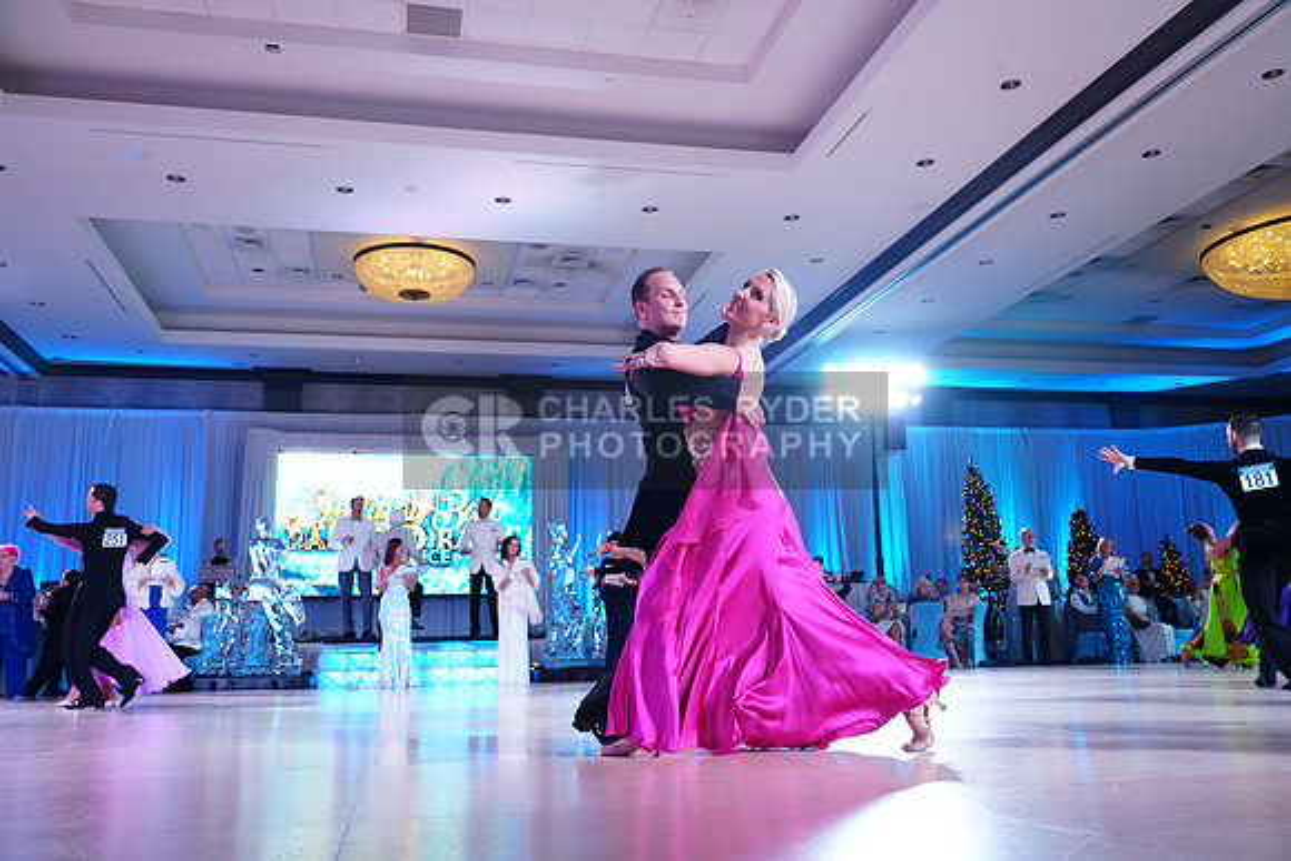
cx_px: 646
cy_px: 430
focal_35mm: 30
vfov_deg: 43.6
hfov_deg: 61.9
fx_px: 1076
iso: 3200
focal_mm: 30
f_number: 4
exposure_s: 1/400
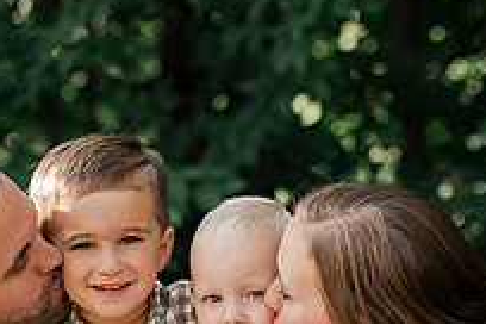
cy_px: 368
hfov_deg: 10.3
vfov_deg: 6.9
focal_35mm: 199
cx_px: 222
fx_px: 2686
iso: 320
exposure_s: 1/250
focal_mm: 70
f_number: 4
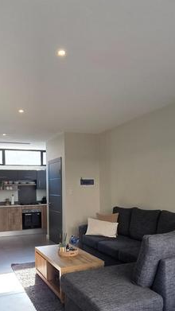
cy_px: 196
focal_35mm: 29
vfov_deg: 65.0
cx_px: 70
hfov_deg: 40.0
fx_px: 239
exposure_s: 1/100
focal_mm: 2.2
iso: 64
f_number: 1.9
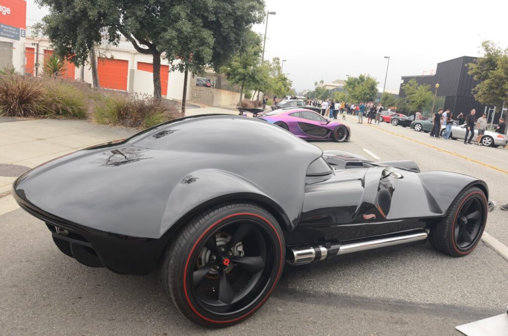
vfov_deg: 43.4
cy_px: 168
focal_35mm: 30
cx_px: 254
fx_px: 422
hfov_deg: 62.0
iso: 250
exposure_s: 1/200
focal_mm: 20
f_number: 8
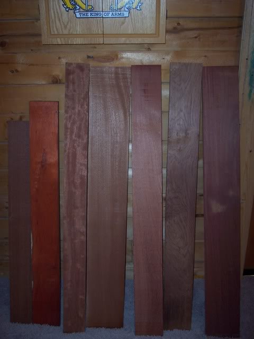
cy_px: 170
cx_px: 127
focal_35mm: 38
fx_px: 372
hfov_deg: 37.7
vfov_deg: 49.0
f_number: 2.8
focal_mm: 8
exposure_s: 1/30
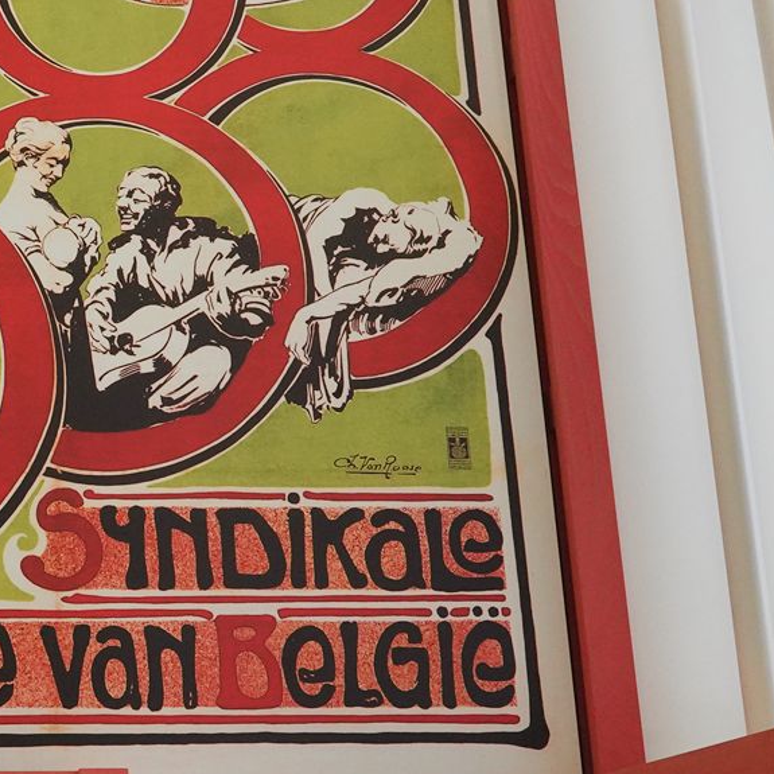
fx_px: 1796
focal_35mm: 71
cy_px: 466
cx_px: -128
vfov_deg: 24.3
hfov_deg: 22.6
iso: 3200
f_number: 14
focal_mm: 24
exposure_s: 1/80
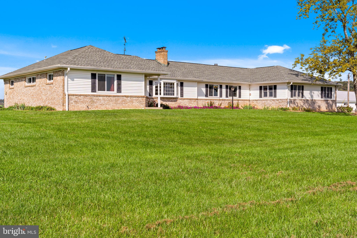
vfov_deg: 34.2
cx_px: 178
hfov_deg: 49.6
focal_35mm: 39
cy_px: 119
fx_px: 387
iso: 200
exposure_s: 1/250
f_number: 13
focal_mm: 39
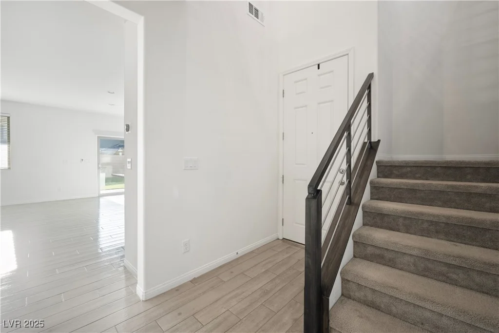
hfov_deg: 104.2
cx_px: 250
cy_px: 166
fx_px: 194
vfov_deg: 81.2
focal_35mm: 14
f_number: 9
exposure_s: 1.7
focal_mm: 14
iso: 100
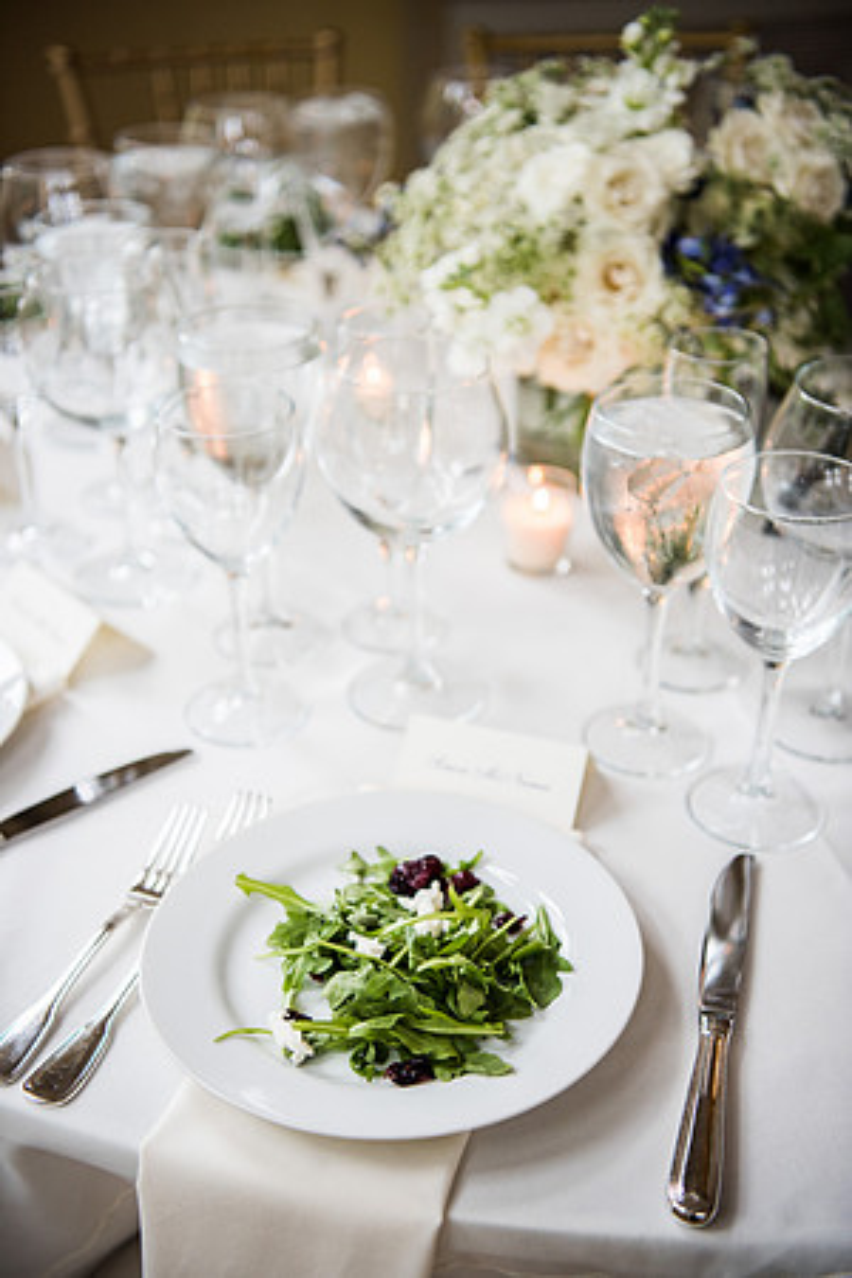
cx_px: 426
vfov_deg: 42.7
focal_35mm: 46
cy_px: 639
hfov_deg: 29.2
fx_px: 1633
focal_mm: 46
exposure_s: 1/160
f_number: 2.8
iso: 320
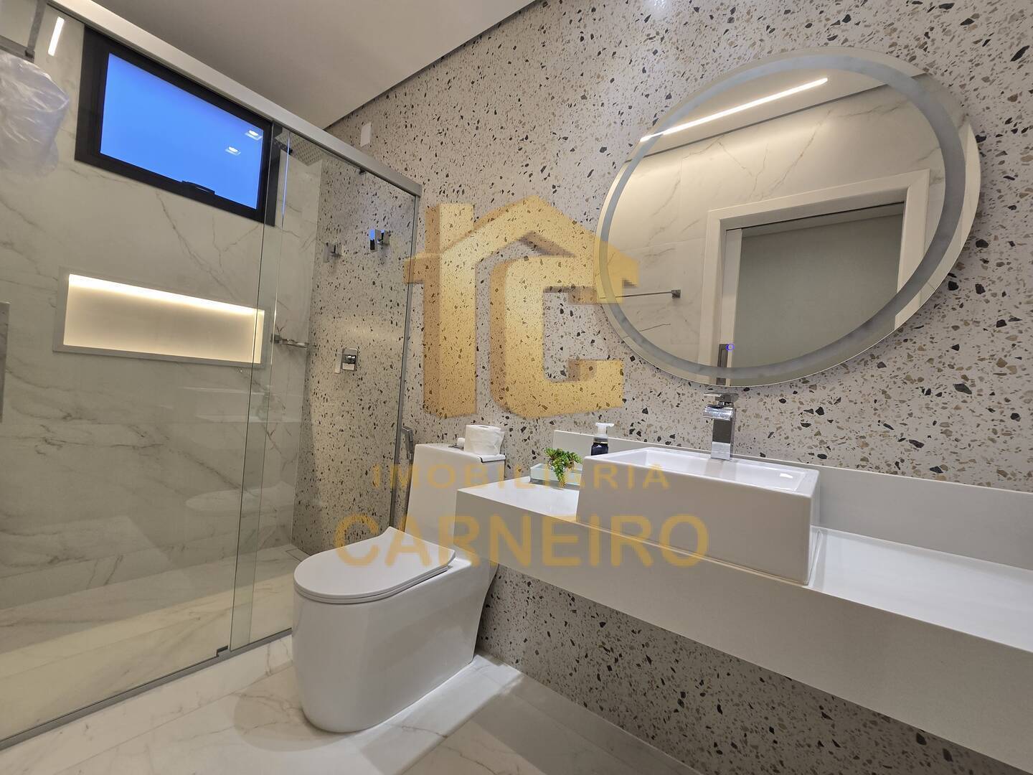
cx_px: 516
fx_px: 388
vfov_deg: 89.9
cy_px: 388
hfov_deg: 106.2
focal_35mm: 13
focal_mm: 2.2
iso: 64
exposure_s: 1/60
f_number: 2.2
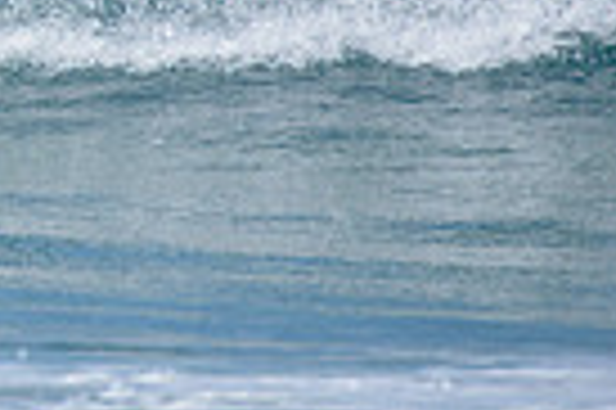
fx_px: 36283
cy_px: -241
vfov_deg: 0.6
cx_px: -643
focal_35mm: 2123
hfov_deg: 1.0
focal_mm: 500
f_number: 5.6
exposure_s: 1/2000
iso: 160
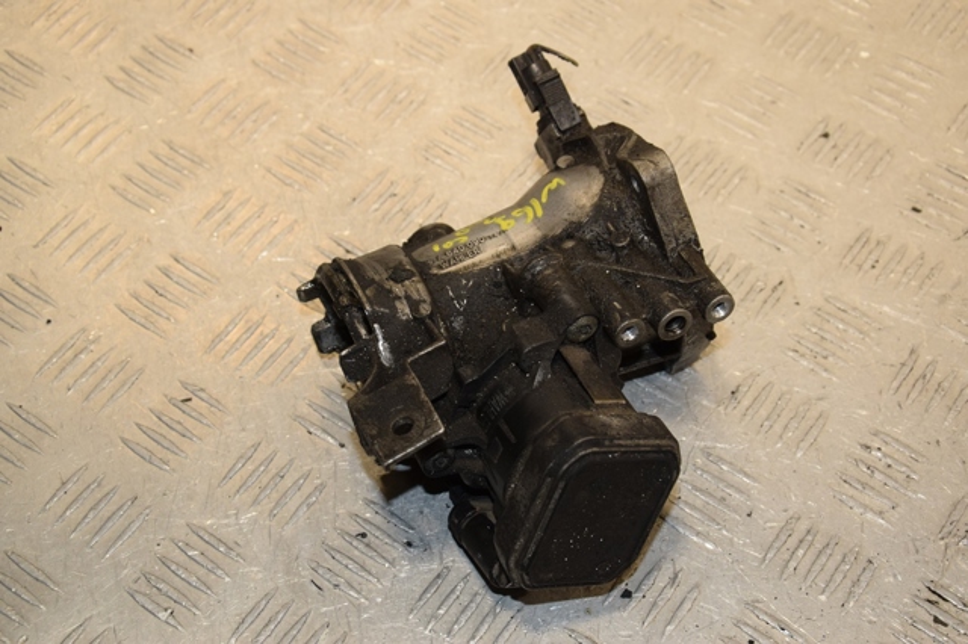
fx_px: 1693
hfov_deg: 31.9
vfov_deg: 21.5
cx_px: 484
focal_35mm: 63
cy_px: 322
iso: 800
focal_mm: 42
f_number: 7.1
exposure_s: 1/200
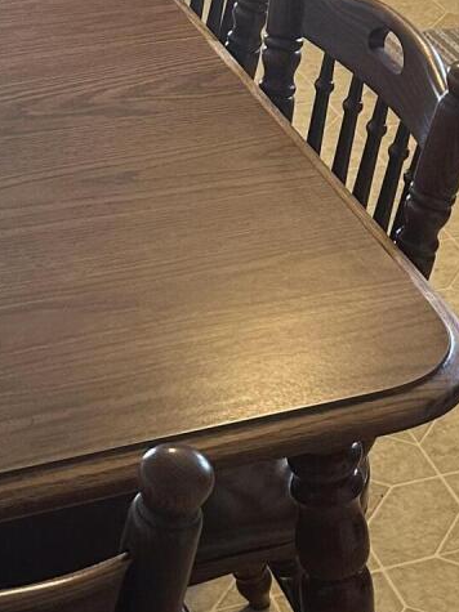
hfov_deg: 14.5
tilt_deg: -19.0
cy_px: -39
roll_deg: -4.5
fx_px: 1786
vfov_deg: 18.8
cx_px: 401
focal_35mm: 101
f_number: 1.78
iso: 200
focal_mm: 6.86
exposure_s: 1/60
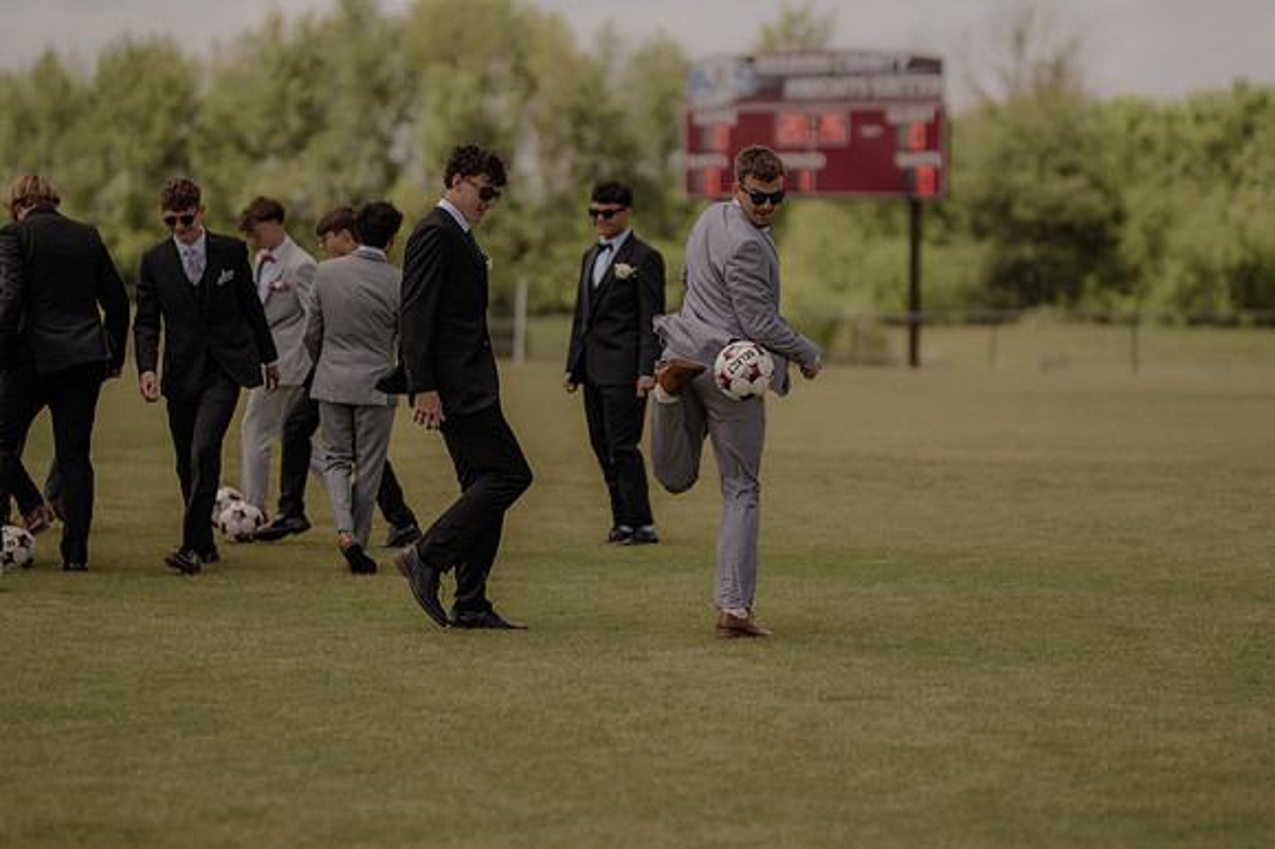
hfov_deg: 16.1
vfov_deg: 10.8
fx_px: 4495
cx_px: 638
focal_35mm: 127
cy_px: 424
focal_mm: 85
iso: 125
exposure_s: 1/4000
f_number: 1.4
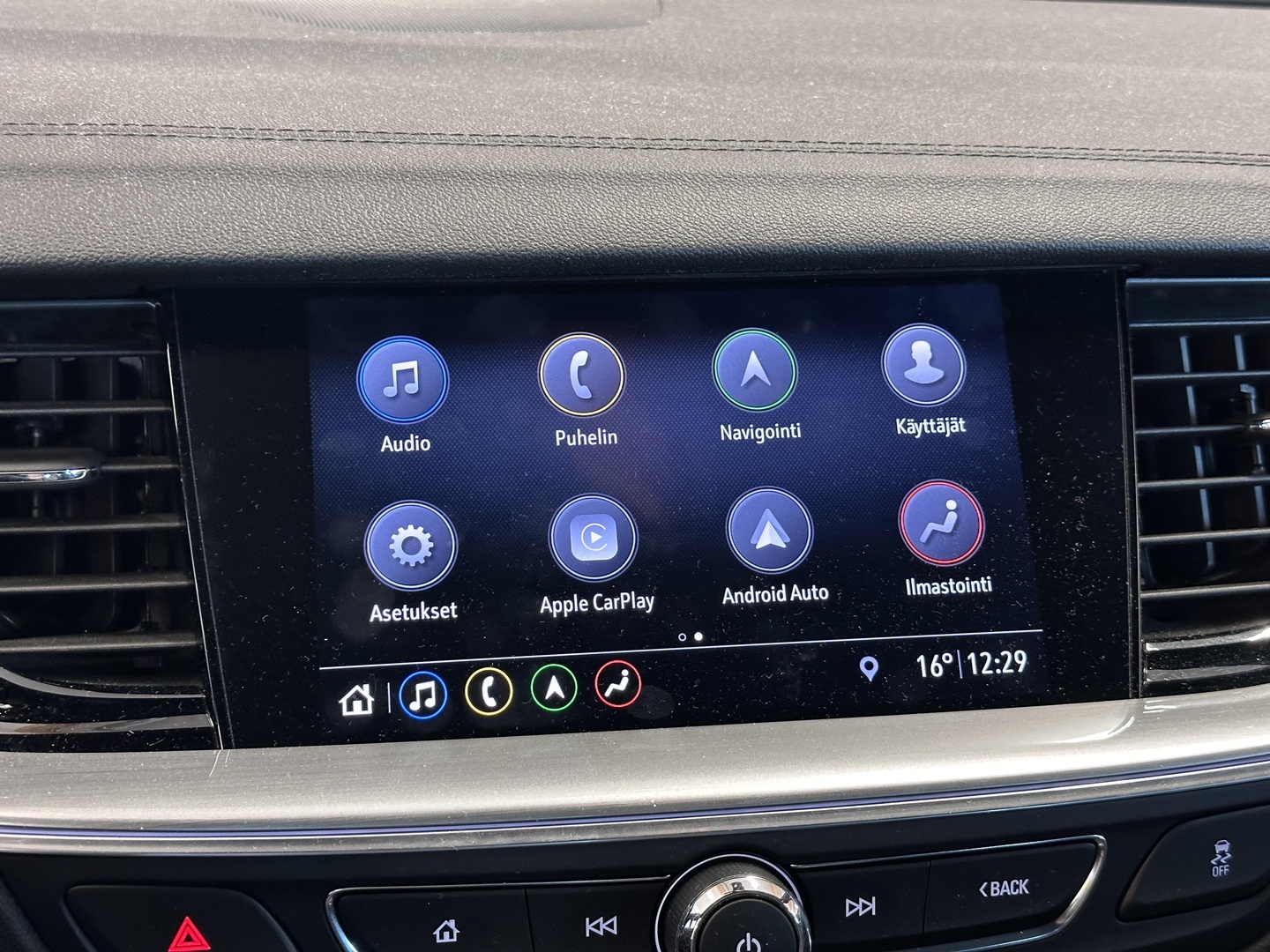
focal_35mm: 48
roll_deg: -1.6
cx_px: 635
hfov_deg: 39.7
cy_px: 476
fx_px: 1761
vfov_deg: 30.3
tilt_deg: -20.2
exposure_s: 1/33
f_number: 1.78
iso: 320
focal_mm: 6.86
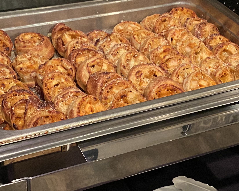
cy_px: 122
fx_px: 439
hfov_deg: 30.4
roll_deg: -5.8
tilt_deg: -38.2
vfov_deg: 24.5
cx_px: 102
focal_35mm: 62
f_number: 1.8
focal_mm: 4.25
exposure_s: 1/30
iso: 800
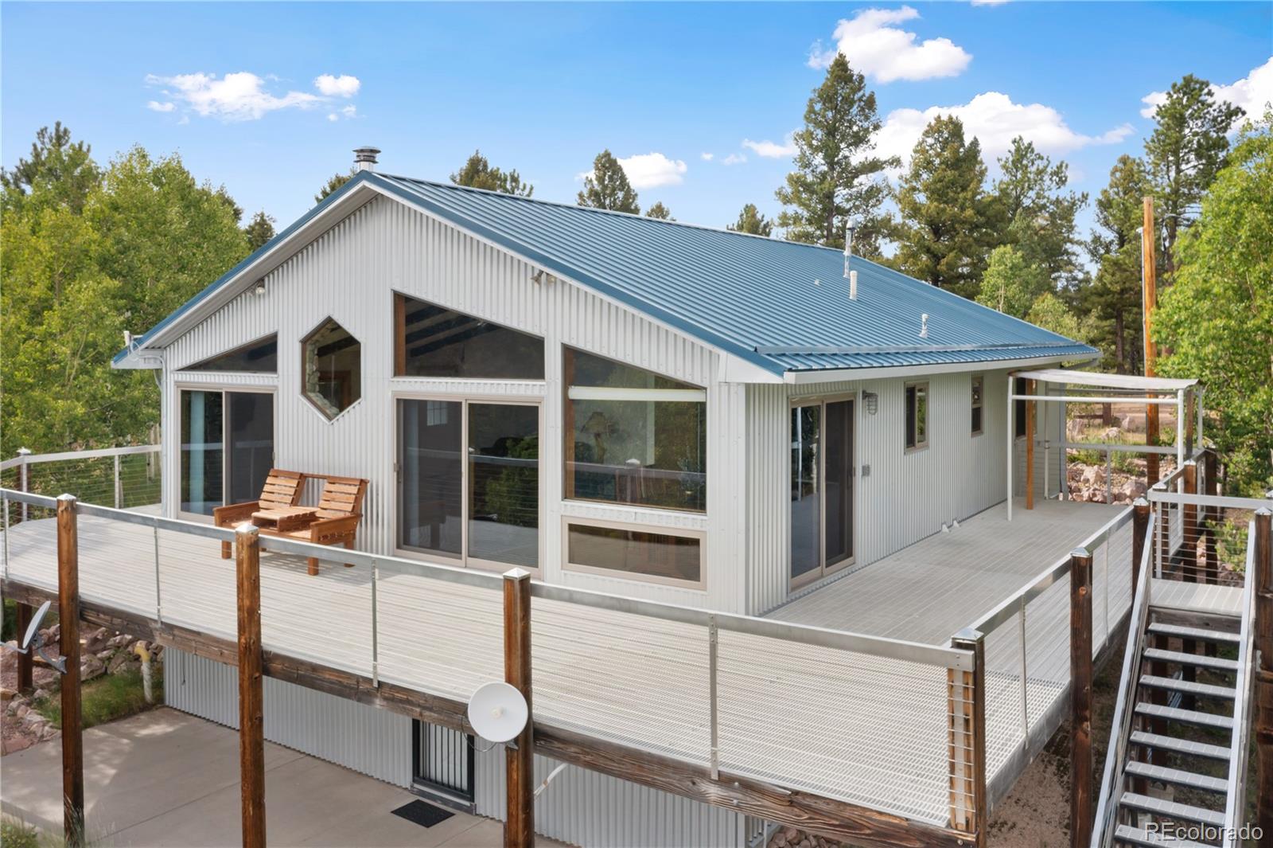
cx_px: 636
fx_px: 990
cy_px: 424
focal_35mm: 28
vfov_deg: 46.4
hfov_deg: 65.5
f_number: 6.3
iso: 100
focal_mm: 10.26
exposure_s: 1/320
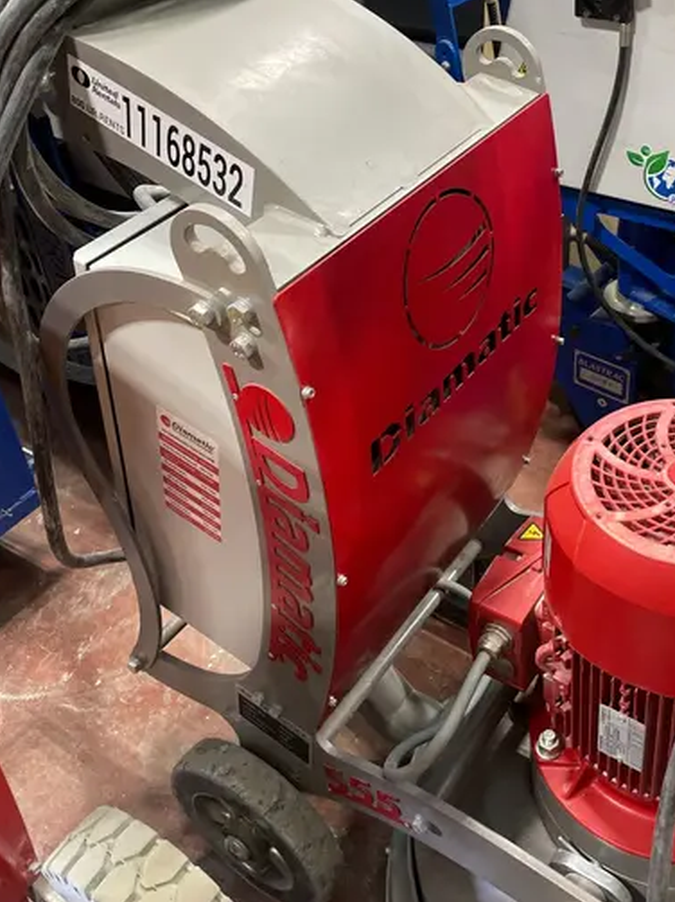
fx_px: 989
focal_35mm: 38
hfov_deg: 37.3
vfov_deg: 48.6
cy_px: 342
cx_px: 449
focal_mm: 4.2
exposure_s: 1/60
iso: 250
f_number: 1.6
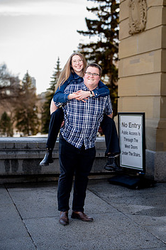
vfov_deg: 31.4
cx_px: 87
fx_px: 444
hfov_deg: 21.2
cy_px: 114
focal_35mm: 64
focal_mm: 50
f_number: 1.8
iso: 1000
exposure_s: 1/6400
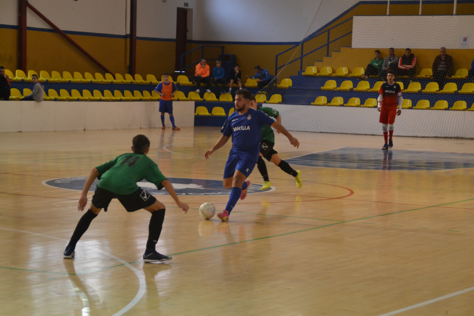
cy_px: 158
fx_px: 1481
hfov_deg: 18.2
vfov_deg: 12.2
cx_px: 237
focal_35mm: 112
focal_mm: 75
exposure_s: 1/250
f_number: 5.6
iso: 1600
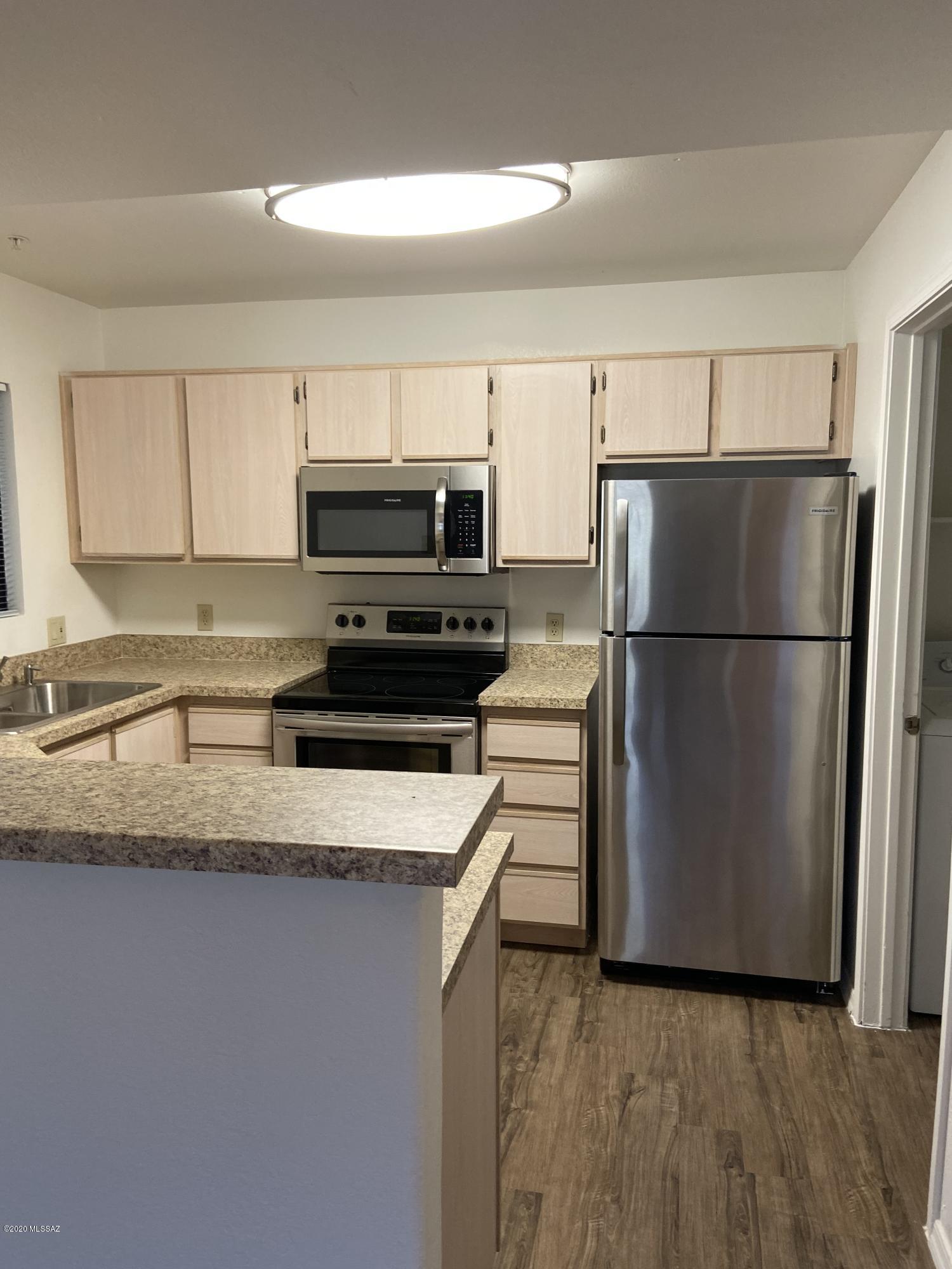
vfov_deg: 67.3
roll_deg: +1.0
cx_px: 476
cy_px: 634
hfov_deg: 53.1
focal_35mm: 26
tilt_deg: -5.0
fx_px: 953
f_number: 1.8
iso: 125
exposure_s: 1/60
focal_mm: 4.25
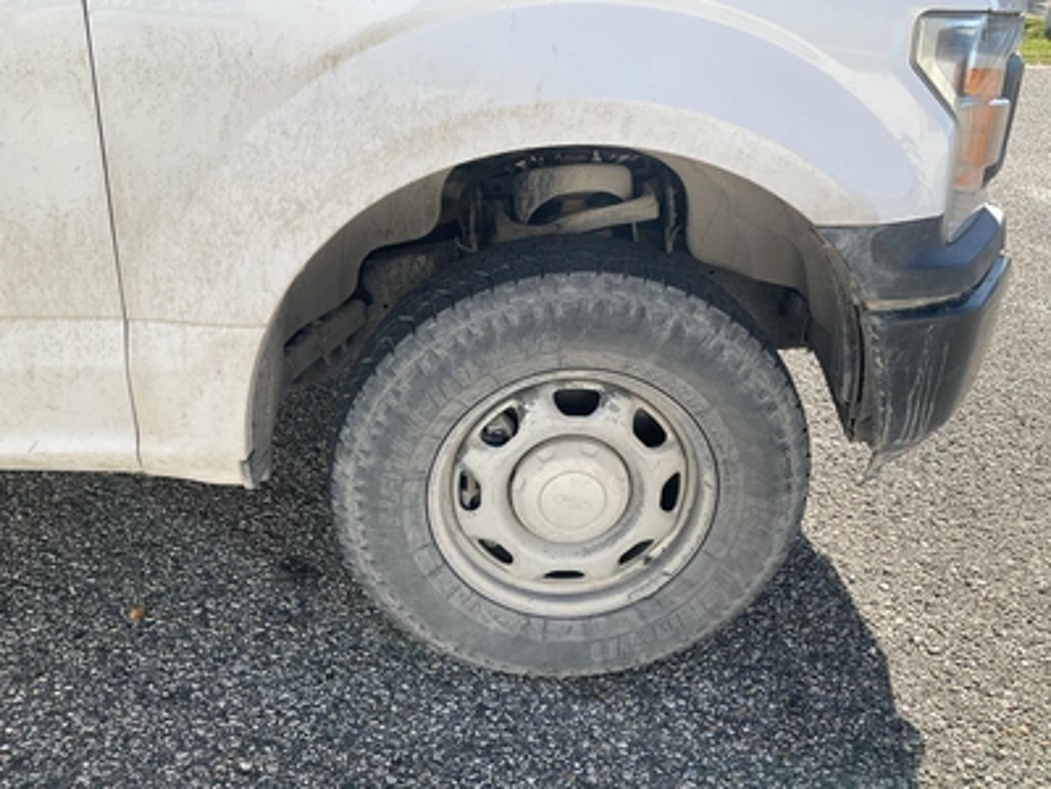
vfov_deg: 48.2
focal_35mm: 29
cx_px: 526
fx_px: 880
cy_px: 394
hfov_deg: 61.7
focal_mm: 3
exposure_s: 1/816
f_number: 1.8
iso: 25
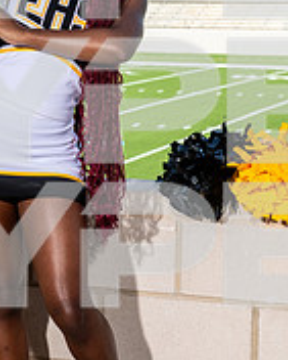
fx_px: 1224
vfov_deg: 16.6
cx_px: 61
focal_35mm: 115
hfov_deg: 13.4
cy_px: 102
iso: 100
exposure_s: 1/320
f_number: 7.1
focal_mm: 48
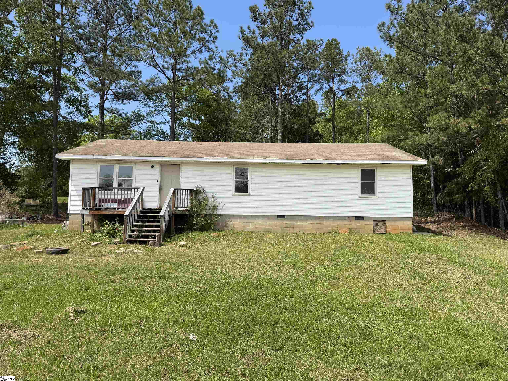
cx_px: 254
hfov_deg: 71.6
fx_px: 352
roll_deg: -0.9
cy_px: 190
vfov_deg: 56.8
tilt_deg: +4.9
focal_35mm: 24
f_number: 1.78
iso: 80
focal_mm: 6.76
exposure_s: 1/3096
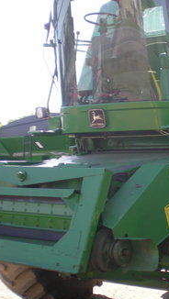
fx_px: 548
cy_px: 128
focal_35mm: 69
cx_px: 195
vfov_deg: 30.5
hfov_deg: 16.9
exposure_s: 1/216
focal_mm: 6.3
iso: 50
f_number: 3.1
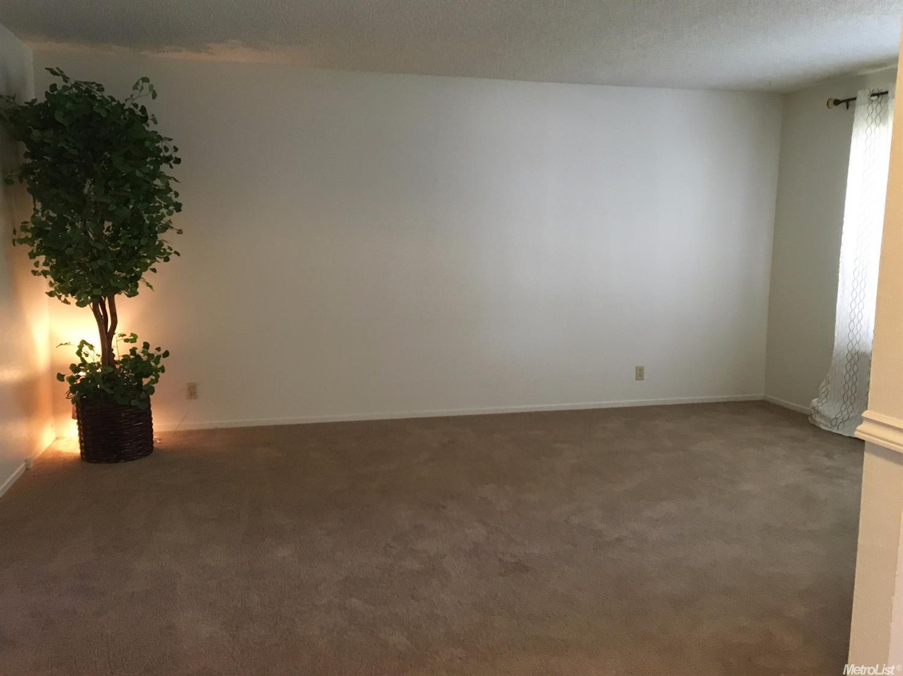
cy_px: 338
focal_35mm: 29
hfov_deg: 61.7
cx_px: 452
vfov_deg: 48.2
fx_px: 756
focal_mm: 4.15
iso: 200
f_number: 2.2
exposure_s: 1/30
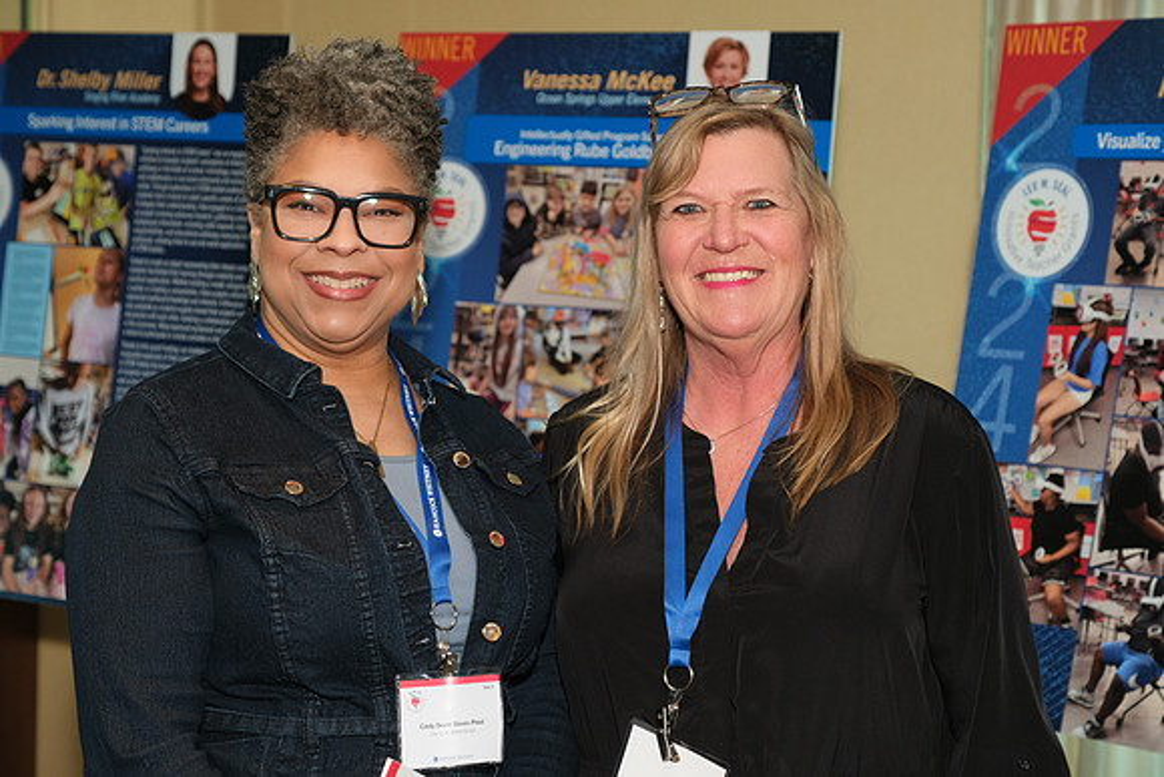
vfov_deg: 18.7
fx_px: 2361
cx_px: 582
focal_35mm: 73
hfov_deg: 27.7
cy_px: 388
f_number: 4
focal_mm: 48.5
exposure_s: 1/125
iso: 1000
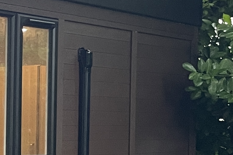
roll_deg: +0.2
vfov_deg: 9.6
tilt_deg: -2.2
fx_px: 919
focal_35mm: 142
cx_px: -368
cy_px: 170
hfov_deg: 11.4
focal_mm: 4.2
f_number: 1.6
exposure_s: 1/74
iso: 125
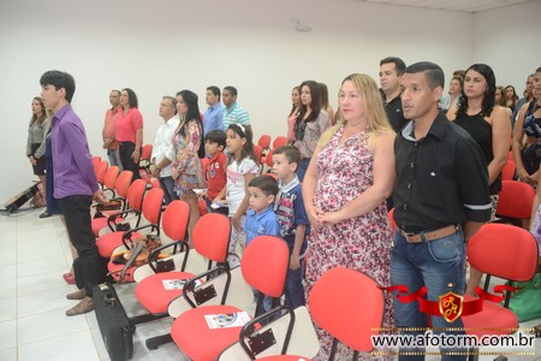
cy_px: 180
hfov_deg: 61.9
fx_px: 451
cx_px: 270
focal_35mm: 30
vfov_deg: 43.6
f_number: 3.5
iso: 1600
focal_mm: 20
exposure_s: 1/80
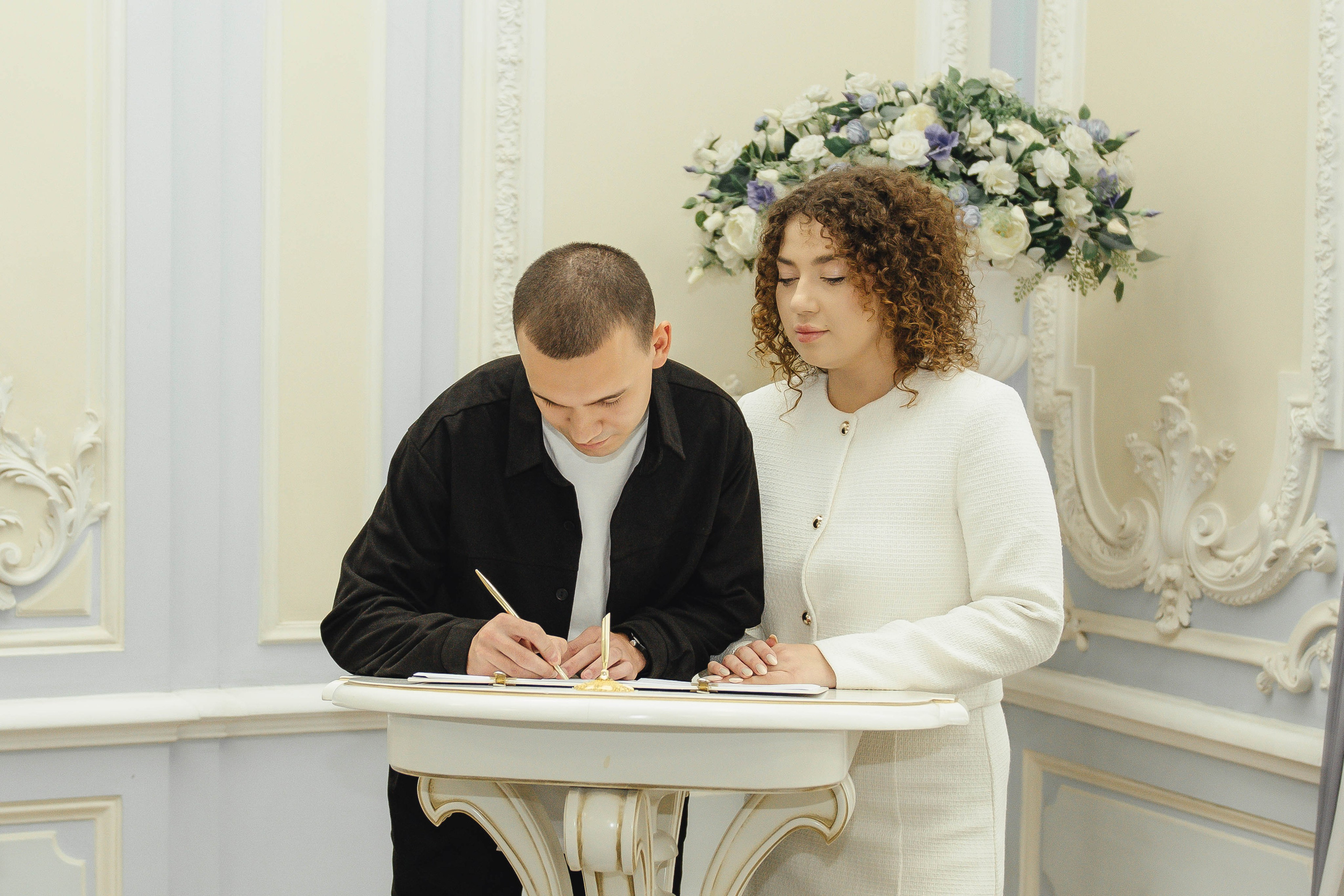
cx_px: 604
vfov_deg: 20.9
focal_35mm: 65
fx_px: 2430
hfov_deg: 30.9
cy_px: 442
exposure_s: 1/250
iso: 1000
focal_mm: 32
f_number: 2.8
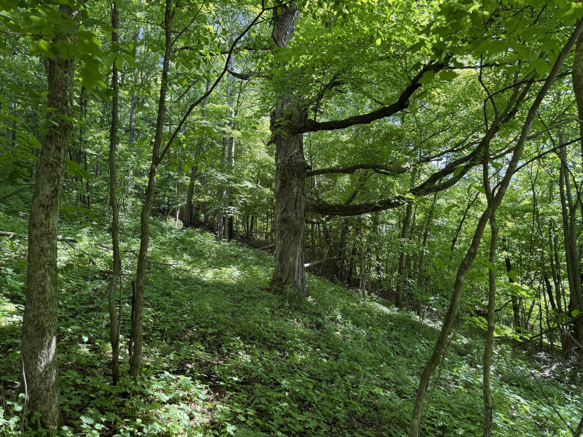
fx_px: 404
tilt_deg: +8.5
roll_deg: +5.5
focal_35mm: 24
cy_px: 218
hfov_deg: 71.6
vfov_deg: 56.8
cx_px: 292
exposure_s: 1/121
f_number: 1.78
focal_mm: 6.76
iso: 64
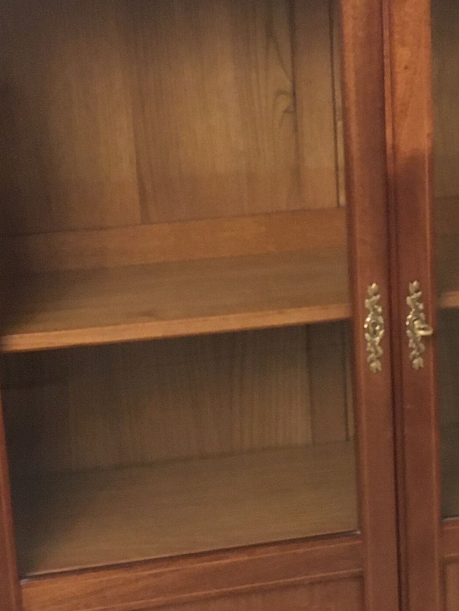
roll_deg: +2.2
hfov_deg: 17.6
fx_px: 1467
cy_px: 330
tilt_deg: -15.6
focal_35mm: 83
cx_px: 363
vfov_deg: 23.6
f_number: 2.2
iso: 400
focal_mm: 4.15
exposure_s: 1/17
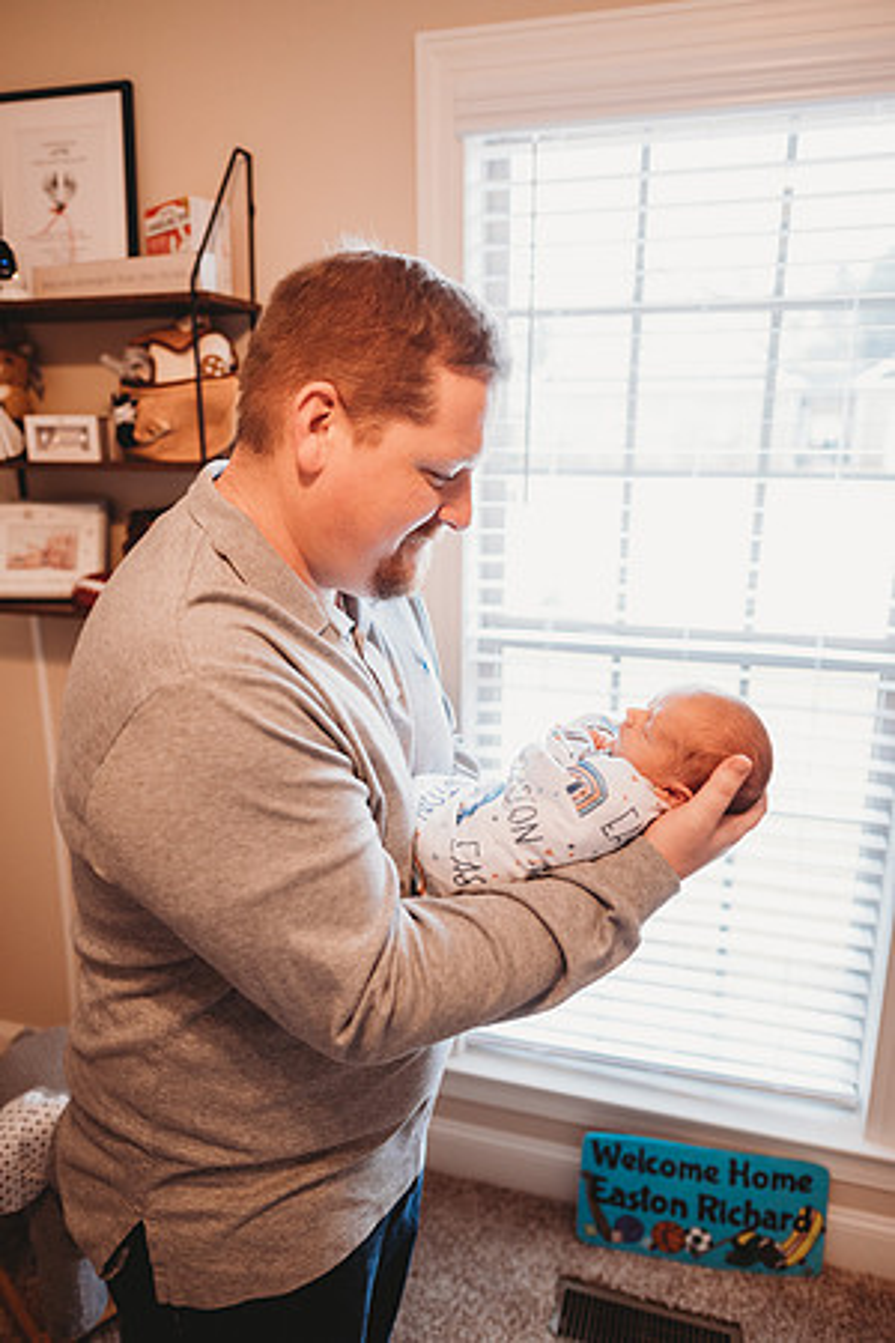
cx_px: 448
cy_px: 672
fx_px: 895
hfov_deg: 53.1
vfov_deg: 73.7
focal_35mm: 24
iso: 500
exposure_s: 1/160
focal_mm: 24
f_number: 2.2
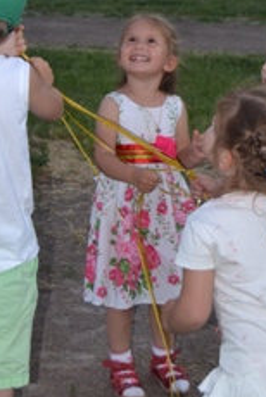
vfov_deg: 16.0
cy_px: -138
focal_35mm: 120
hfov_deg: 11.3
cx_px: -31
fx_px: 1326
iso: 100
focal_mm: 24
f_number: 4
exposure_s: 1/125
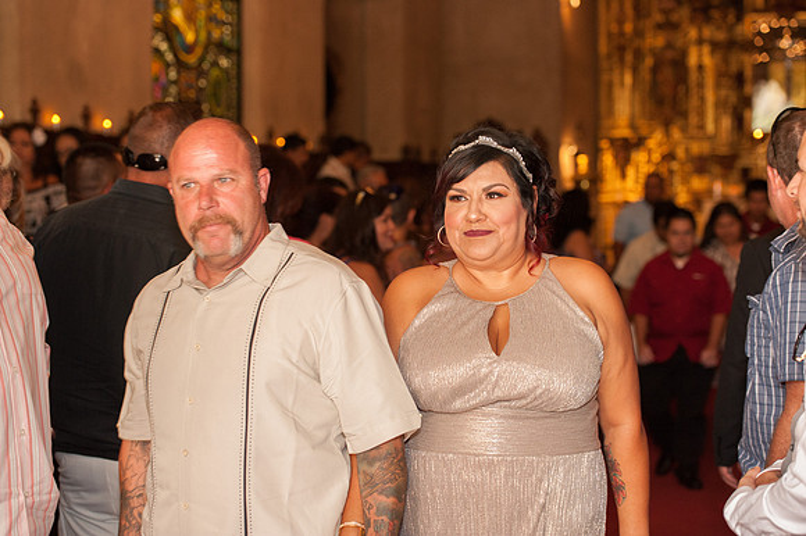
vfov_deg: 18.2
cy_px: 268
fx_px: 1678
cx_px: 403
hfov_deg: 27.0
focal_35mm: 75
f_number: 3.5
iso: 2500
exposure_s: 1/100
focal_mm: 75
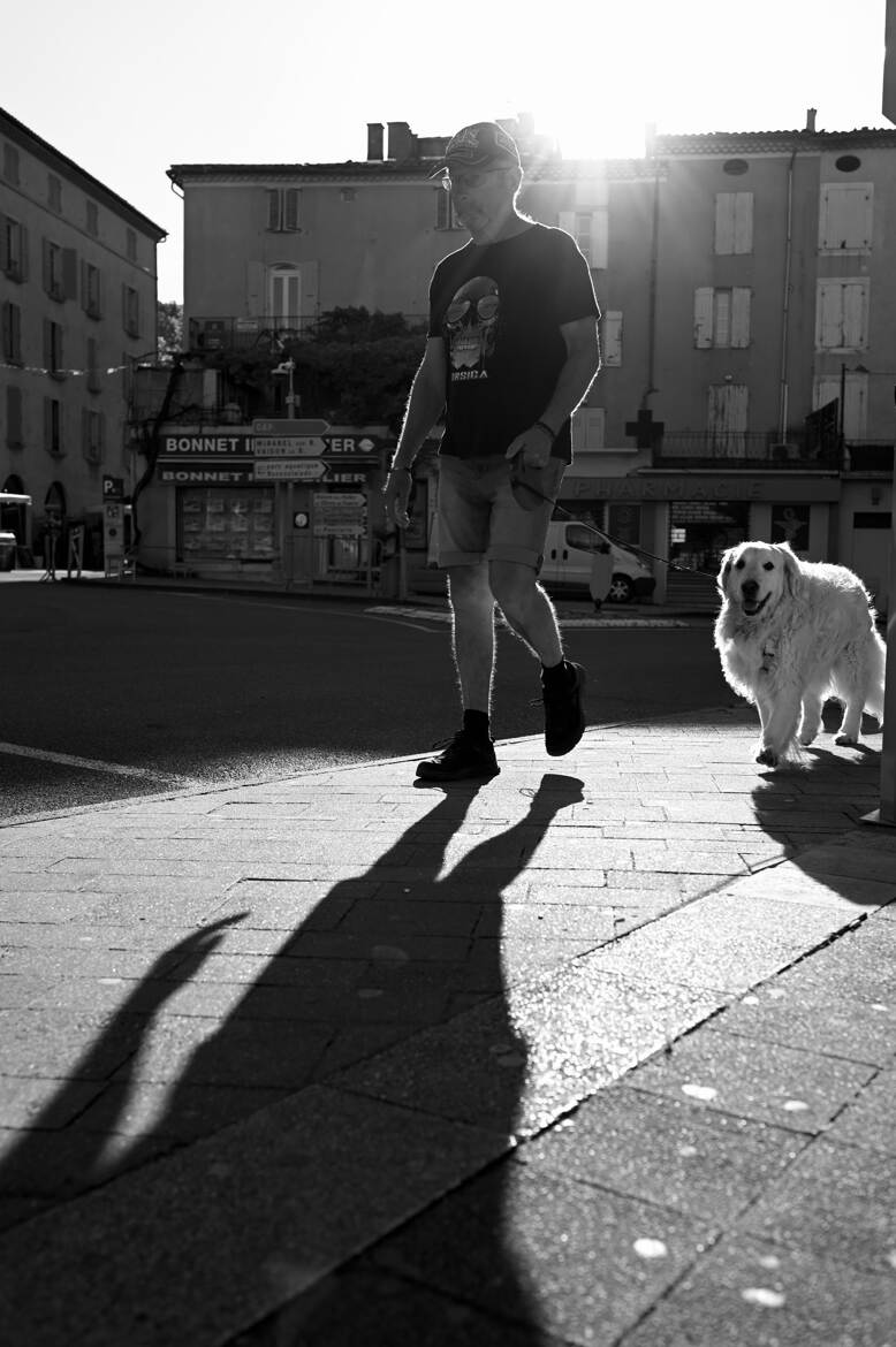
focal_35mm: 35
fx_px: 1309
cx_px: 448
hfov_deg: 37.8
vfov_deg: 54.5
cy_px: 674
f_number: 5
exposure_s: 1/400
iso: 100
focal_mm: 35
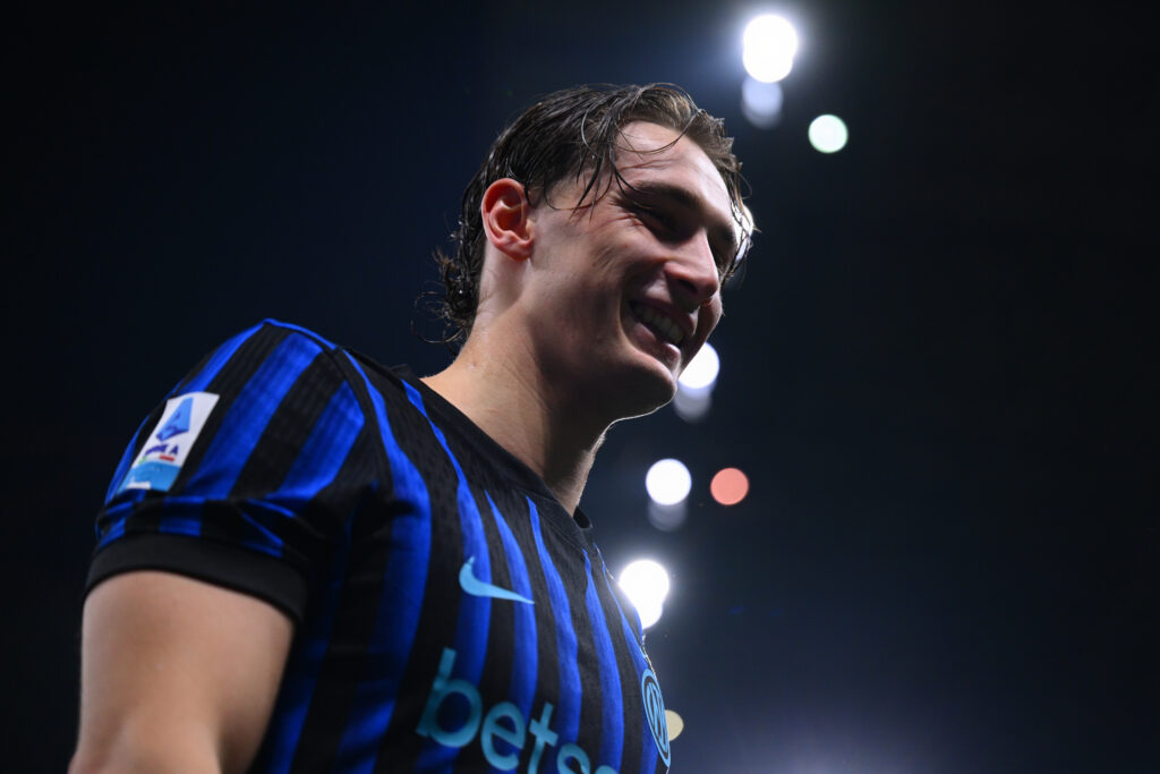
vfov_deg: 18.2
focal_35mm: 75
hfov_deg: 27.0
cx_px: 580
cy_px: 387
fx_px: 2417
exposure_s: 1/1600
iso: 2000
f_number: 2.8
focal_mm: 75
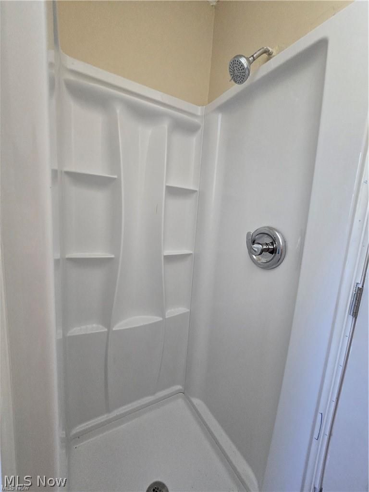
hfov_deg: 89.9
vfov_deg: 106.2
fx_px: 185
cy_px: 246
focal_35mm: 13
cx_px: 184
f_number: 2.2
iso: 250
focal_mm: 2.2
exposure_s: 1/60
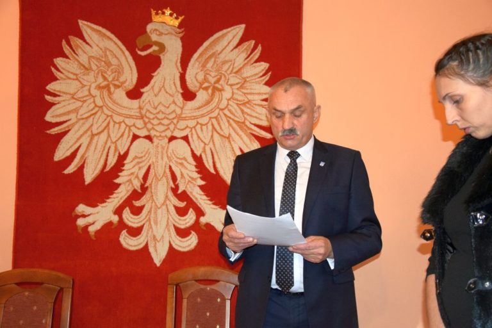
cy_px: 164
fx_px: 574
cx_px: 246
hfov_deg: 46.4
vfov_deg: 31.9
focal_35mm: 42
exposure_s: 1/60
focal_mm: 28
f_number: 4
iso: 2500
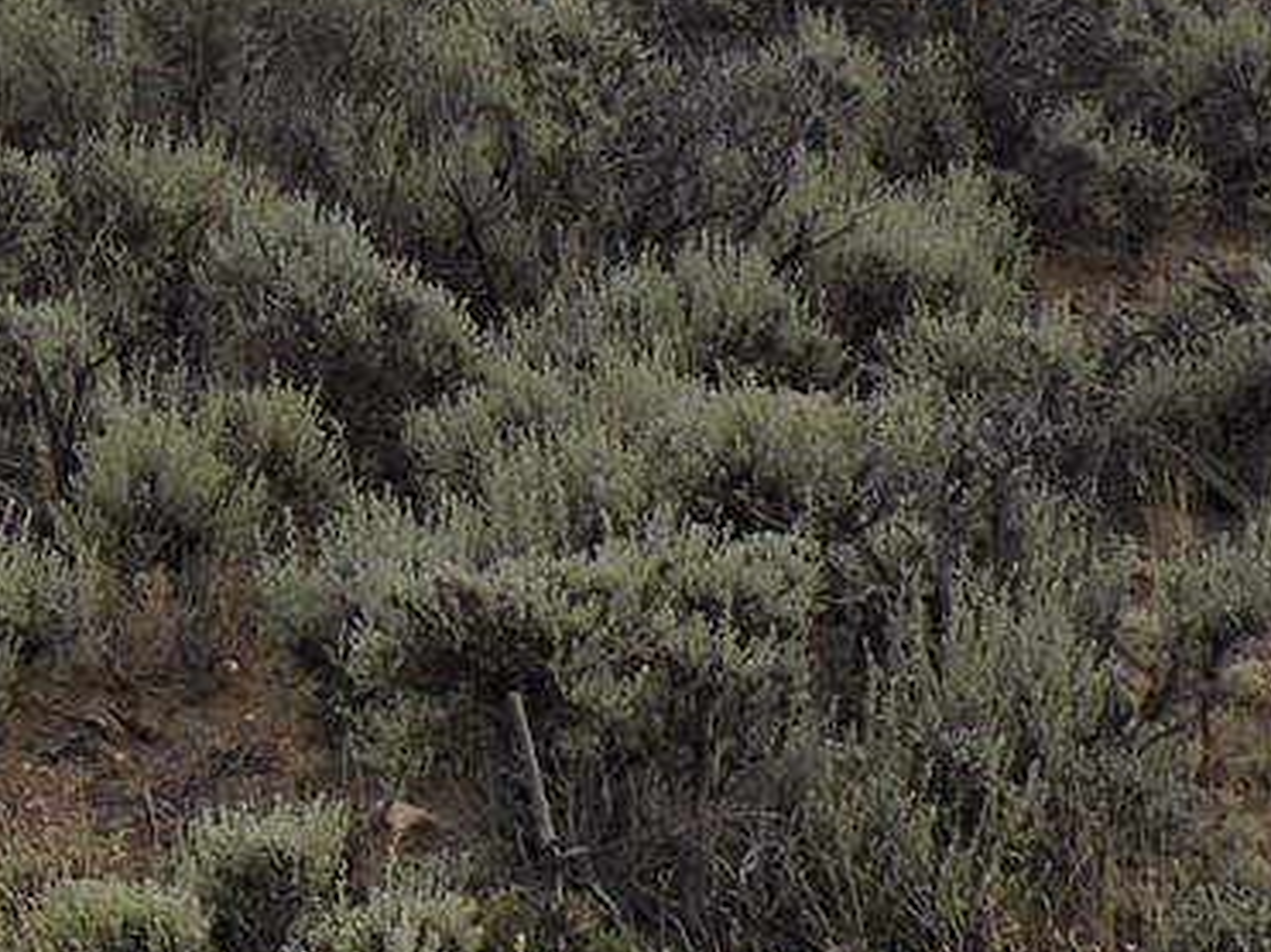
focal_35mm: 151
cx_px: -1350
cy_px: -894
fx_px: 5542
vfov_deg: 9.3
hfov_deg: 11.6
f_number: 3.3
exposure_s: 1/1250
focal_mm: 6.2
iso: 100
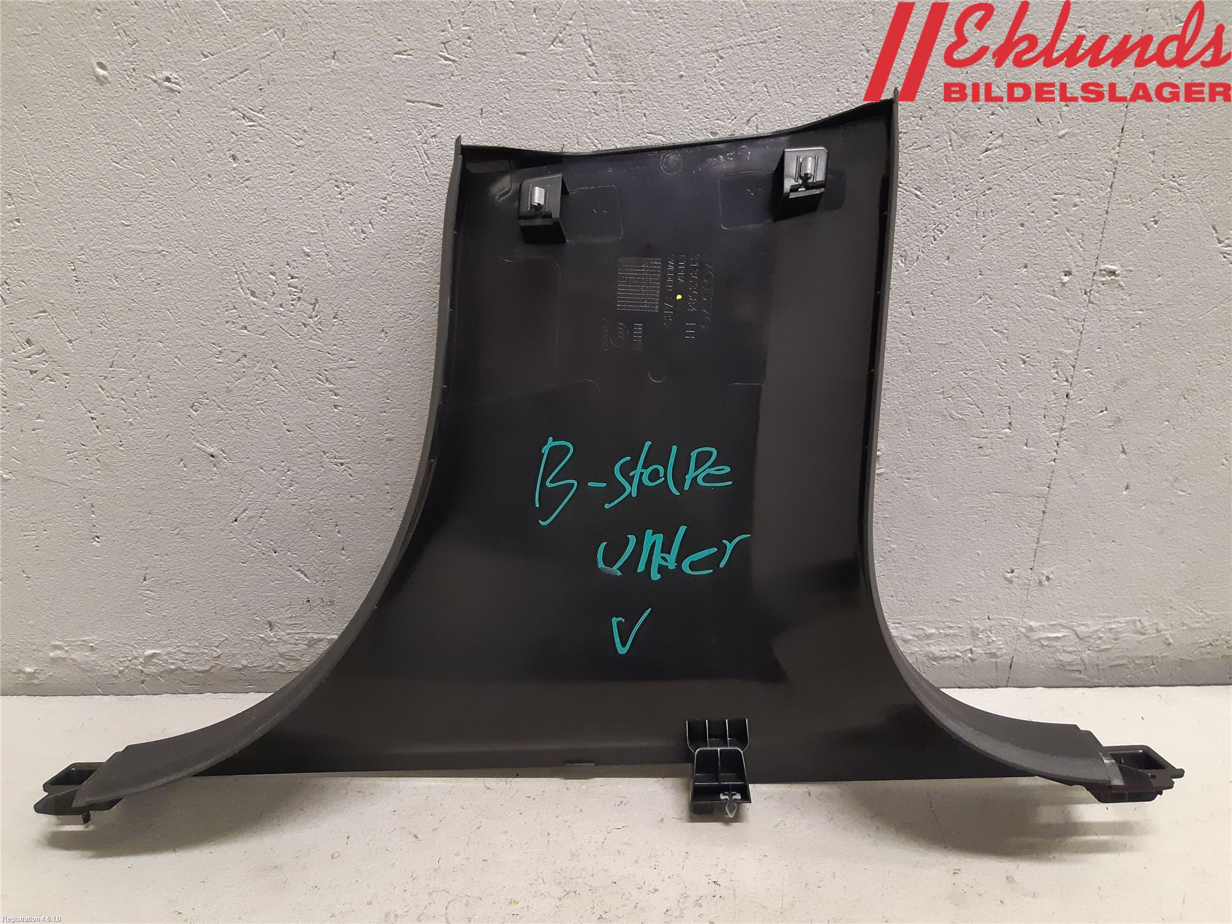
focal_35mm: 26
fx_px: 925
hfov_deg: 67.3
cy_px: 462
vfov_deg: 53.1
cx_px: 616
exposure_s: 1/50
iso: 320
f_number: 1.7
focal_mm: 3.93
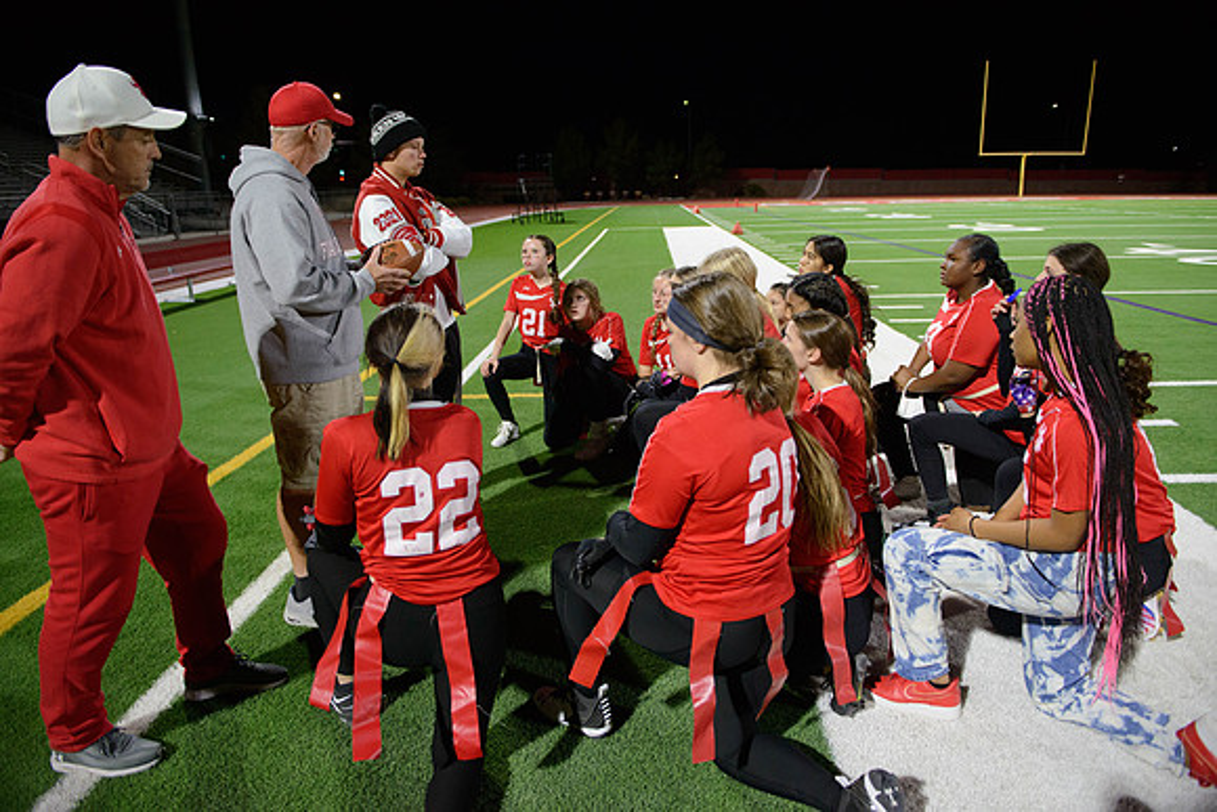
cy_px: 406
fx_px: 811
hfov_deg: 73.7
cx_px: 608
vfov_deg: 53.2
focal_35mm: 24
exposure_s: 1/320
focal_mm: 24
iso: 3200
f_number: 2.8
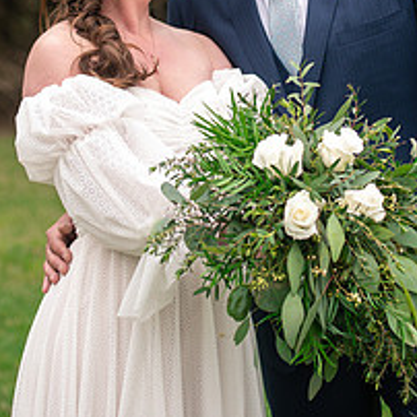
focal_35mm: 171
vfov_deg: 10.2
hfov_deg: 10.2
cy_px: 22
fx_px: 2331
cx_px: 281
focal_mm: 70
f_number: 2.8
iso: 500
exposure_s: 1/1000
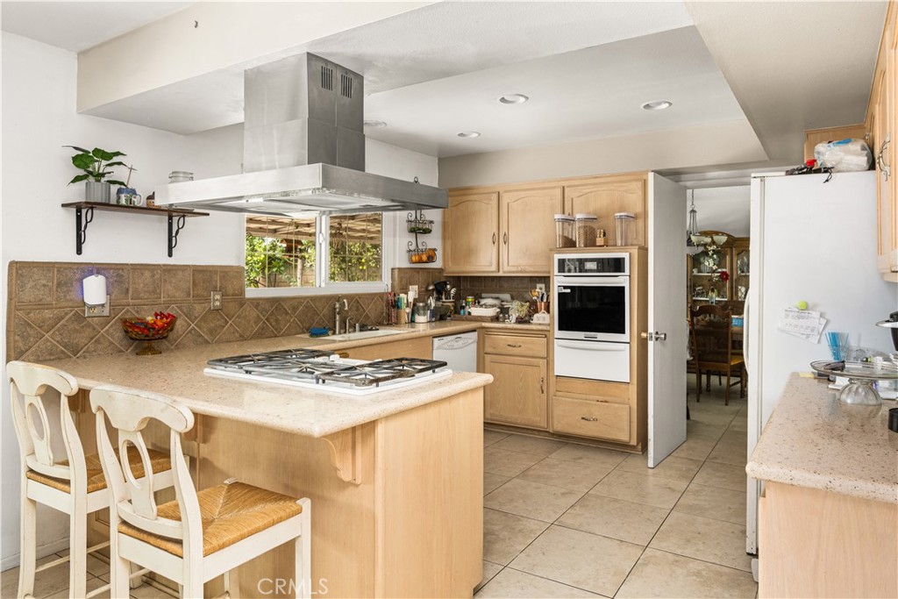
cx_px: 449
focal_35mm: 20
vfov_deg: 60.7
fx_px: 511
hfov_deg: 82.6
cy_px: 300
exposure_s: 1/1.25
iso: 100
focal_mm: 20.5
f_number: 5.6
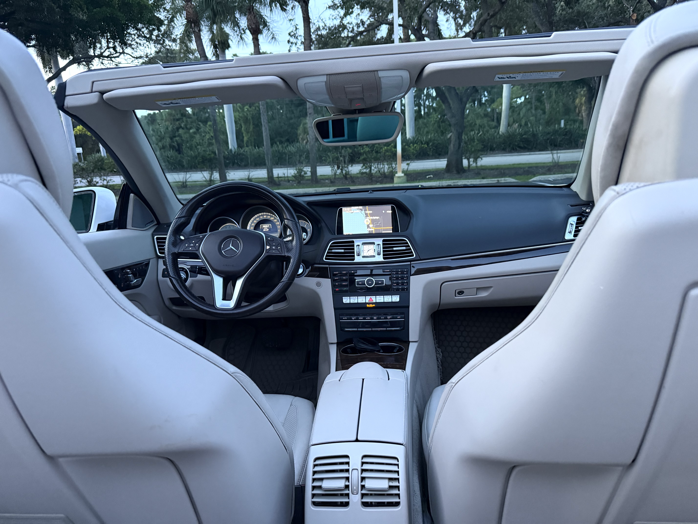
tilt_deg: -13.3
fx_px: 484
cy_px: 262
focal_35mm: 24
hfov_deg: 71.6
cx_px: 349
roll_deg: +4.1
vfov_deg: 56.8
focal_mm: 6.76
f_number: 1.78
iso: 800
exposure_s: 1/40
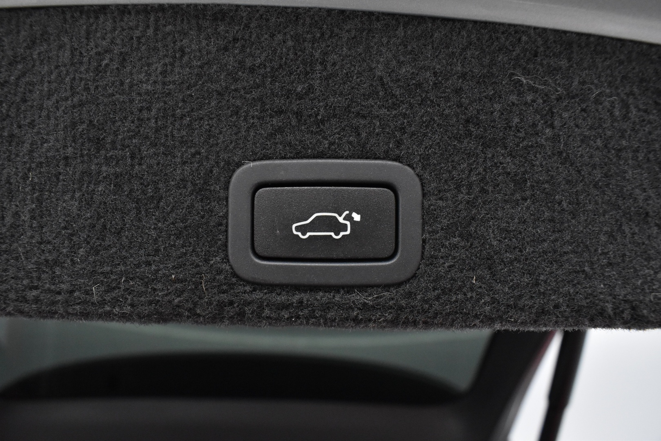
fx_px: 496
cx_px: 330
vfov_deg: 47.9
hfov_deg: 67.4
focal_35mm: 27
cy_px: 220
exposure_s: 1/125
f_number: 5.6
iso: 3200
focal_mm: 18
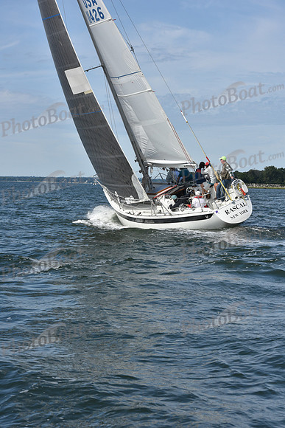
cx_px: 142
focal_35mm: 86
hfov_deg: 15.9
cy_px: 214
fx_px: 1021
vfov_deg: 23.6
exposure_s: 1/1000
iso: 320
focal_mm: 86
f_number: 10
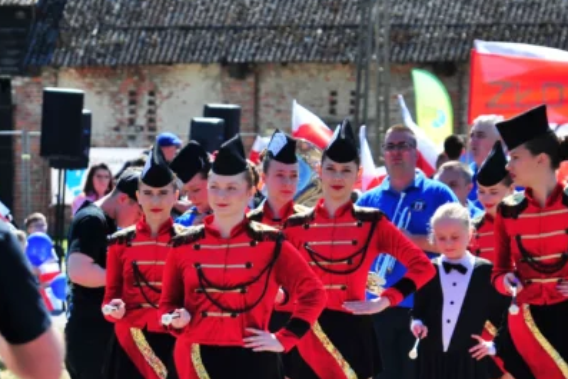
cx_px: 356
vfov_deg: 5.9
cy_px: 241
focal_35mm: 232
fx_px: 3662
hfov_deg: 8.9
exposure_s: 1/500
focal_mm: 120
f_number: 5.6
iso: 250
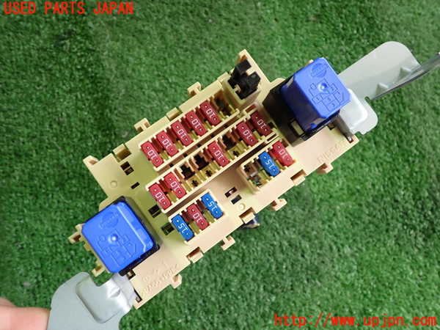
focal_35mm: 30
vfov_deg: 46.8
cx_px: 220
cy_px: 165
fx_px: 381
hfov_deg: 60.0
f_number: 2.3
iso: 200
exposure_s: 1/30
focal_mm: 5.4
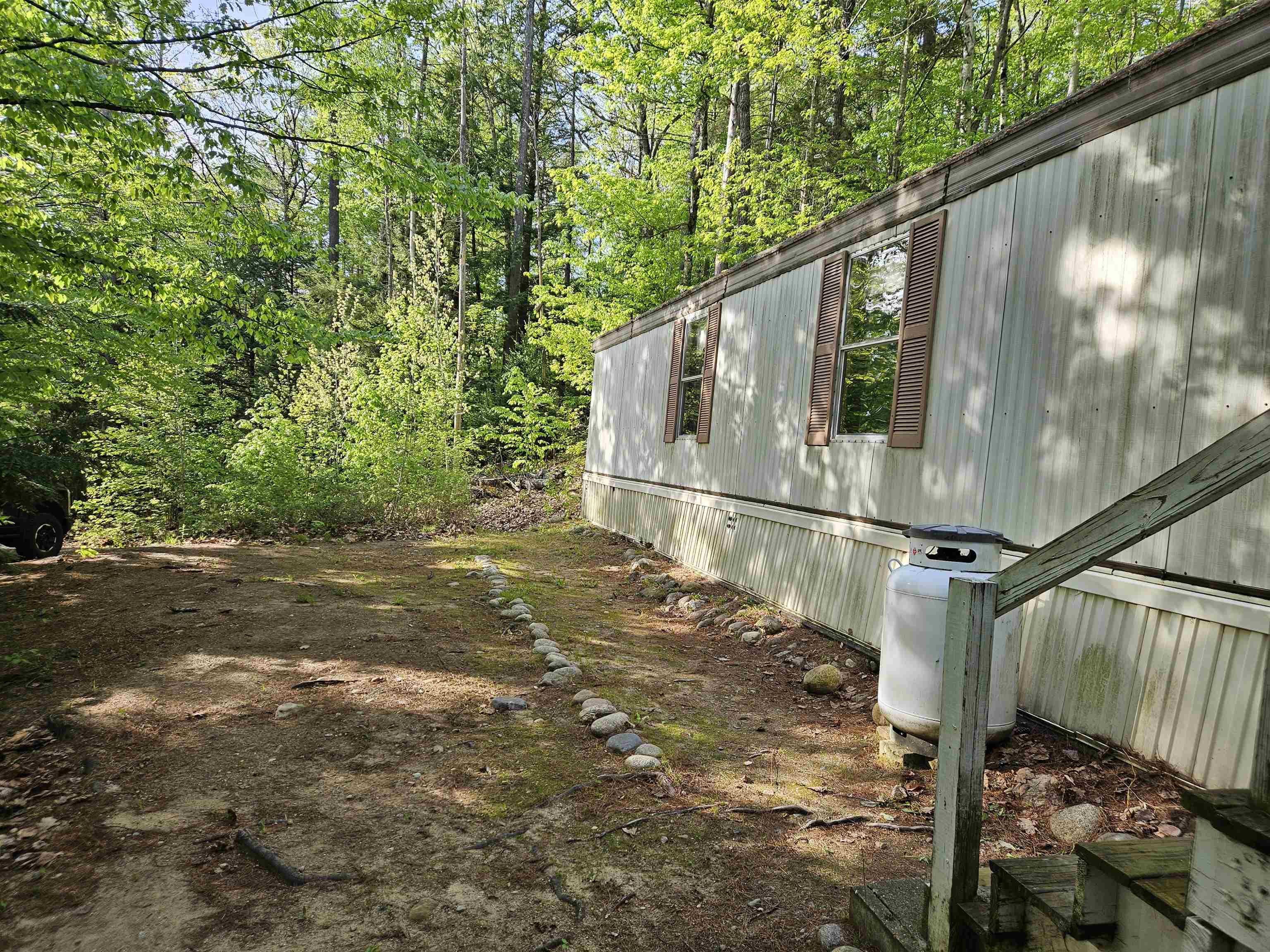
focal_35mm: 23
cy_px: 476
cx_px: 635
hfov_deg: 73.9
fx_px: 844
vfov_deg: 58.9
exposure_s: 1/214
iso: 25
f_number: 1.8
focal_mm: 5.4
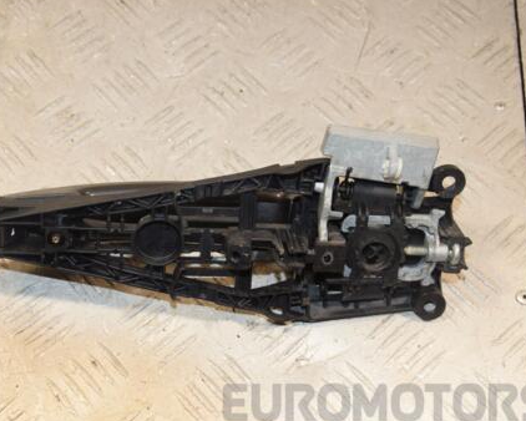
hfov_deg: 27.8
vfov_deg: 22.5
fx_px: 1059
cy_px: 237
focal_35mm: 68
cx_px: 199
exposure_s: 1/200
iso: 1600
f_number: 7.1
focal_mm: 34
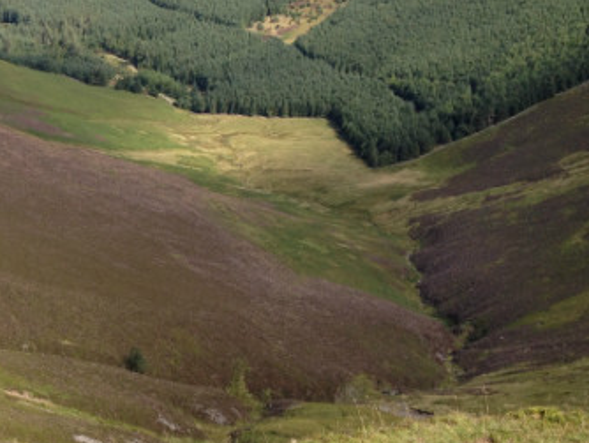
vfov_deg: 18.9
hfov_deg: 23.6
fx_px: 1328
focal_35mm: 78
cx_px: -38
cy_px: 183
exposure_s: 1/968
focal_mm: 4.28
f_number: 2.4
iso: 50
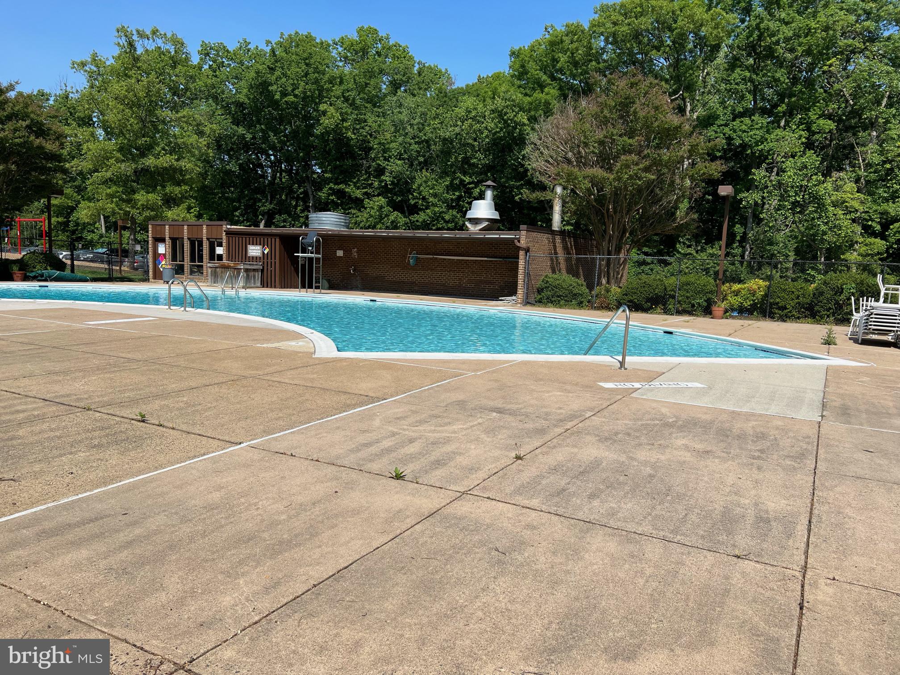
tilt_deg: -6.0
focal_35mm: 26
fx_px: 676
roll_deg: -1.8
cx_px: 450
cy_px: 338
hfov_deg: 67.3
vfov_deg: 53.1
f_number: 1.5
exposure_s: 1/5882
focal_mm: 5.7
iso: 50
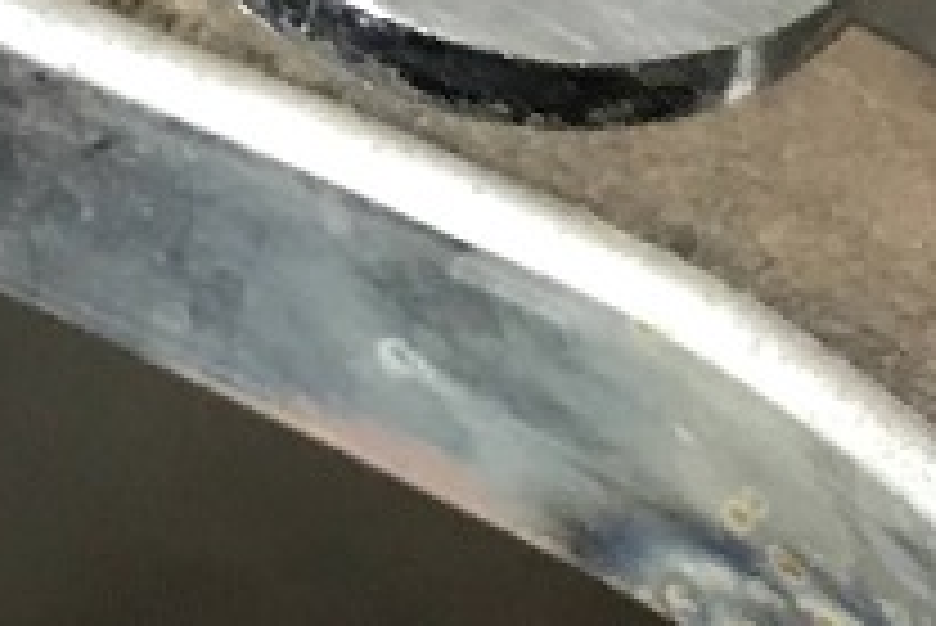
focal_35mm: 168
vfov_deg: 8.0
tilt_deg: -40.3
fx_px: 4371
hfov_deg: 12.1
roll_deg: +5.7
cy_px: -275
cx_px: 68
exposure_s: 1/7
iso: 80
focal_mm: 3.99
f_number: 1.8
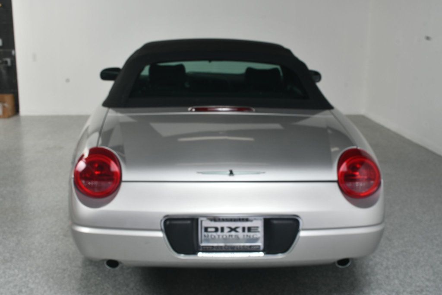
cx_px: 221
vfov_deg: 28.1
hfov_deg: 41.1
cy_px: 148
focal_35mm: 48
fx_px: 589
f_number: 13
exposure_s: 1/160
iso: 100
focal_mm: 32
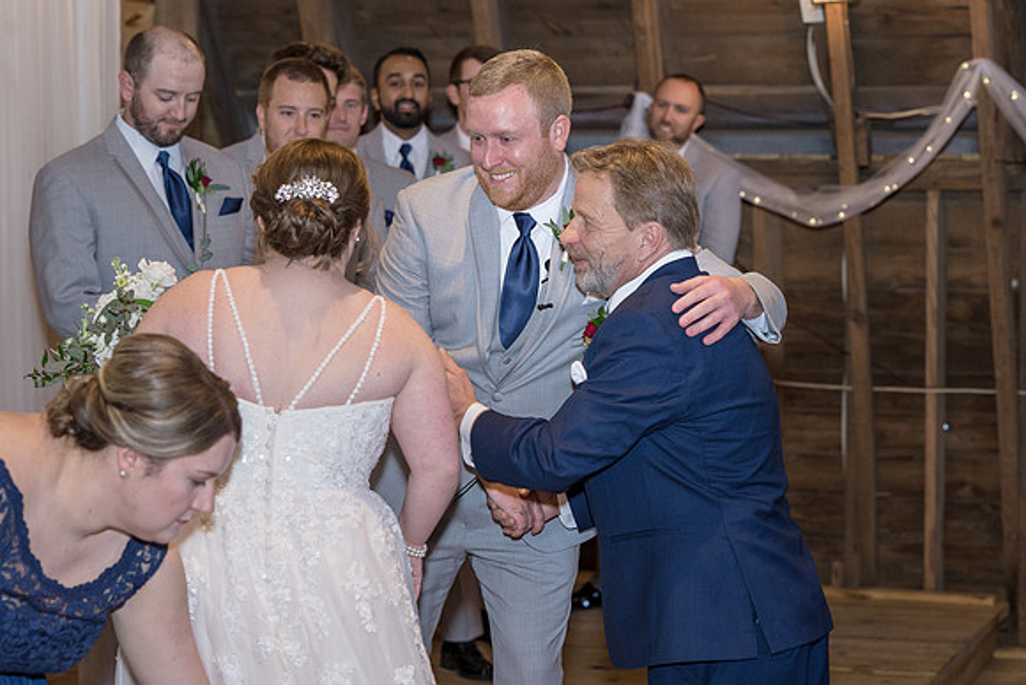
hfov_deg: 24.3
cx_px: 489
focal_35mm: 84
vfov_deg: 16.3
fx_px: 2387
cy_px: 368
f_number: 4
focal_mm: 76
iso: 2000
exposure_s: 1/250
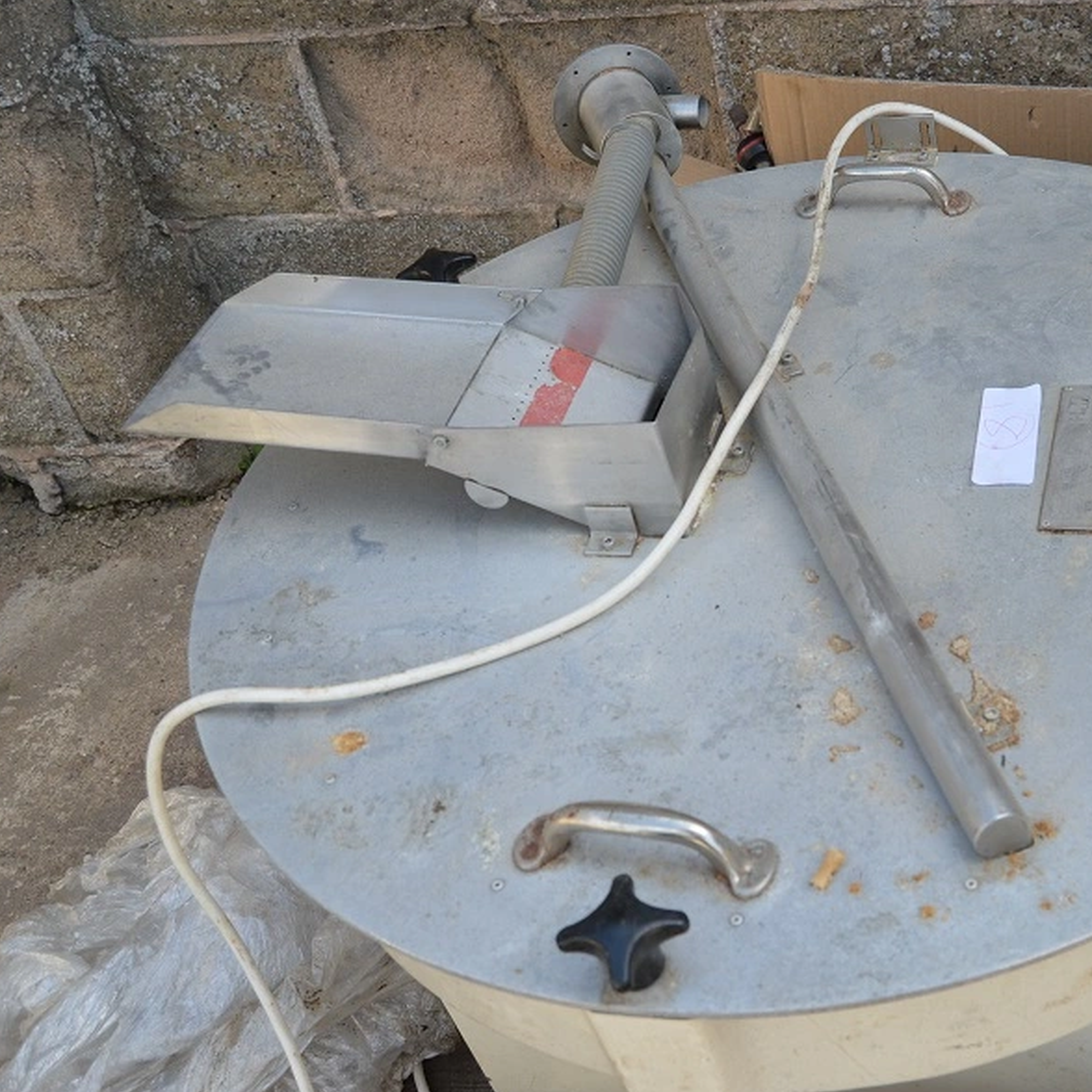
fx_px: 1535
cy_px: 546
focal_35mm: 43
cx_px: 826
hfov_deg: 38.1
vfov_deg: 39.2
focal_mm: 22
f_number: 5.6
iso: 110
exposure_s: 1/125
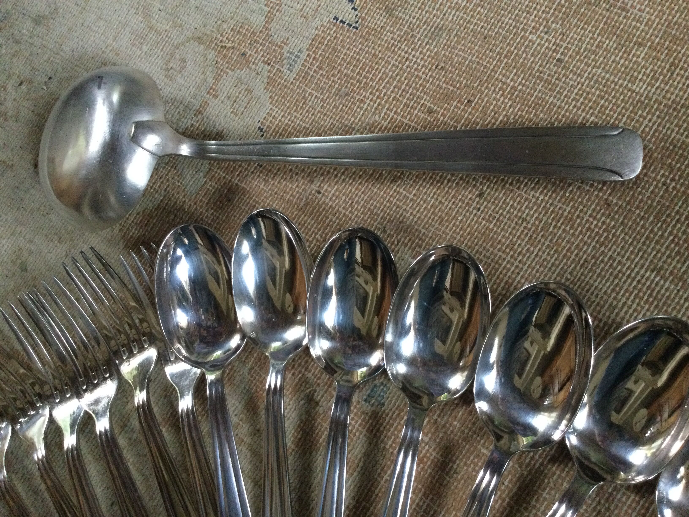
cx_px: 344
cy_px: 258
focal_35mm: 31
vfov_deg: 45.4
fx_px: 617
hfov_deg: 58.4
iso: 200
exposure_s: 1/25
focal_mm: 3.3
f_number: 2.4
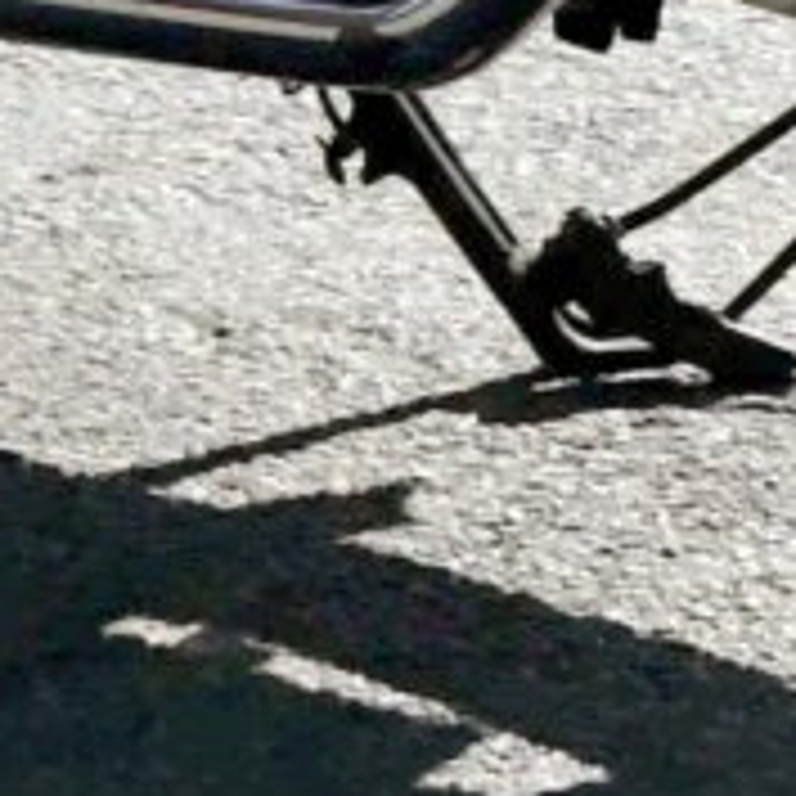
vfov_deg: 2.0
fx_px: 22998
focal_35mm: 884
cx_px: 789
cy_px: -2276
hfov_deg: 2.0
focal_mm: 60
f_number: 6.3
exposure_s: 1/6400
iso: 2000
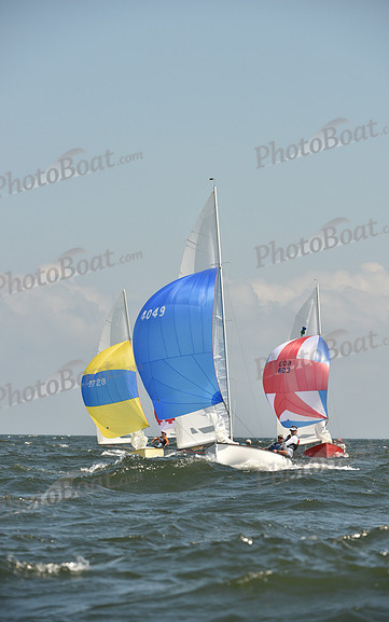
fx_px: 3475
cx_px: 199
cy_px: 312
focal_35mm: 205
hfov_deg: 6.4
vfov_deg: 10.2
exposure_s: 1/1250
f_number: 6.3
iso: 250
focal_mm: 200
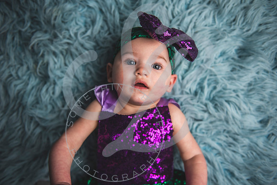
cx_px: 138
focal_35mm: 34
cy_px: 92
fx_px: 262
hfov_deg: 55.8
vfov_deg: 38.9
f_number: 2.8
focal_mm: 34
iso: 100
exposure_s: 1/160
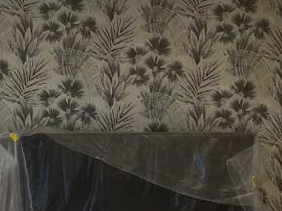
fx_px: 766
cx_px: 94
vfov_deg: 15.7
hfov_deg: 20.8
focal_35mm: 94
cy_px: 130
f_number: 1.6
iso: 100
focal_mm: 5.1
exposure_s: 1/121
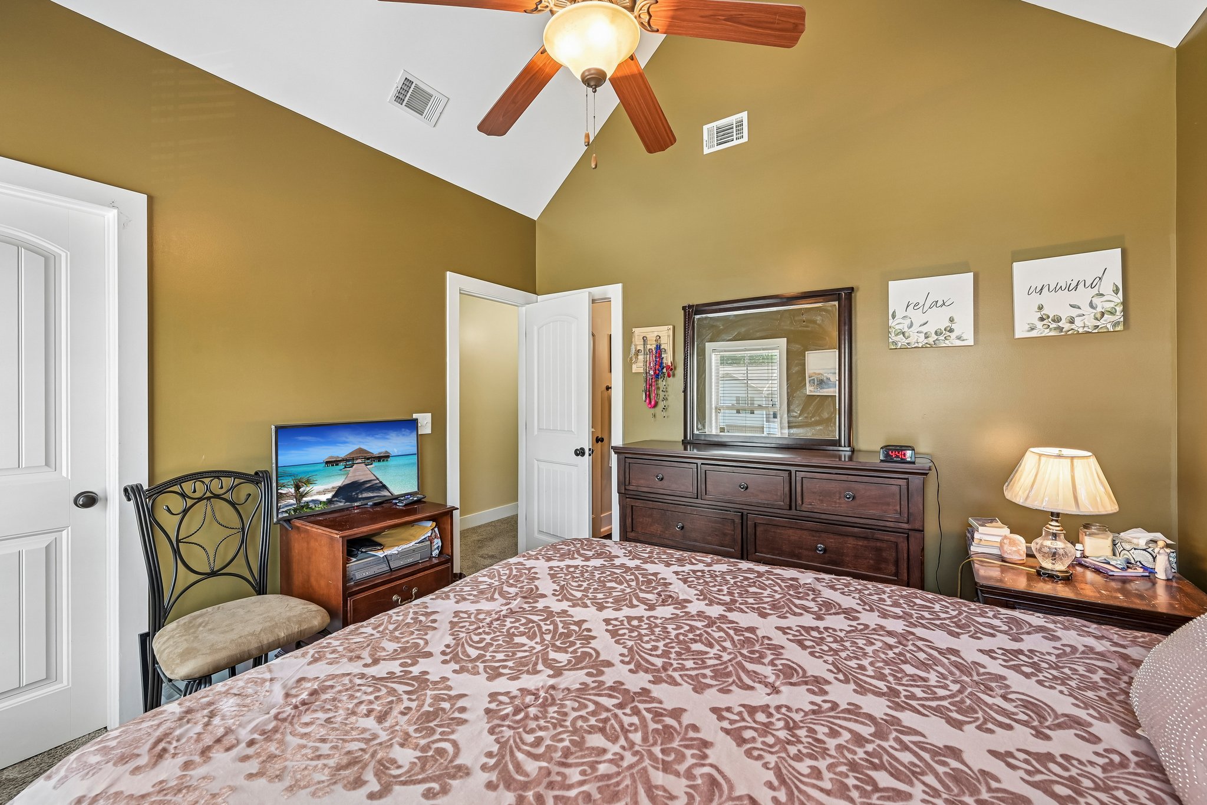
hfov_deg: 104.3
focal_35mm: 14
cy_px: 402
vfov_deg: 81.2
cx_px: 604
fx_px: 469
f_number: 8
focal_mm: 14
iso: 400
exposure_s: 1/15
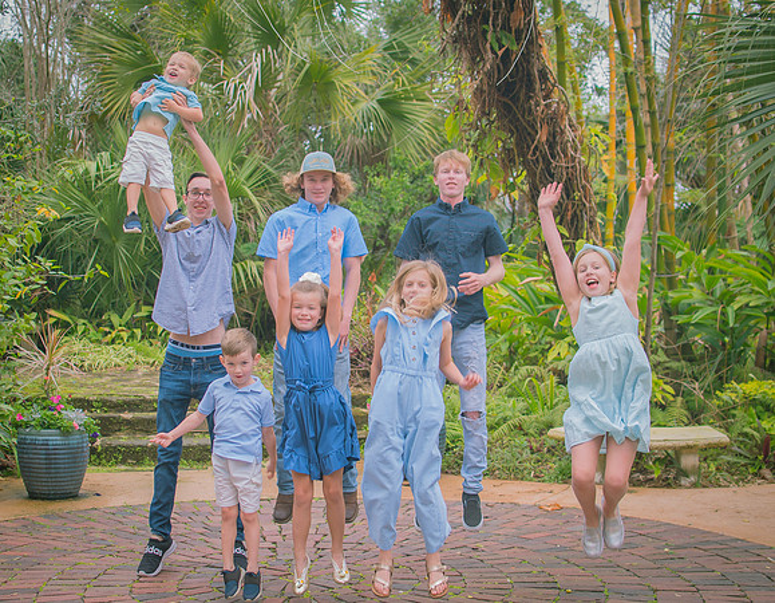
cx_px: 324
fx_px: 1304
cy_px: 302
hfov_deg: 33.0
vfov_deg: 26.0
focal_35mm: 58
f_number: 2.8
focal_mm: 35
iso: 100
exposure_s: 1/250
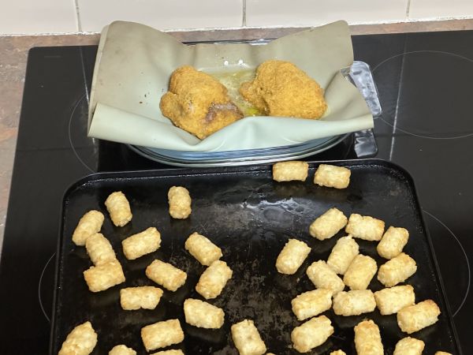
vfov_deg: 19.1
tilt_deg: -44.7
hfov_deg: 25.3
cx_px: 236
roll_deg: +0.3
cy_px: 178
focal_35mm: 77
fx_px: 1052
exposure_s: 1/34
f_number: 2.8
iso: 800
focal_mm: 9
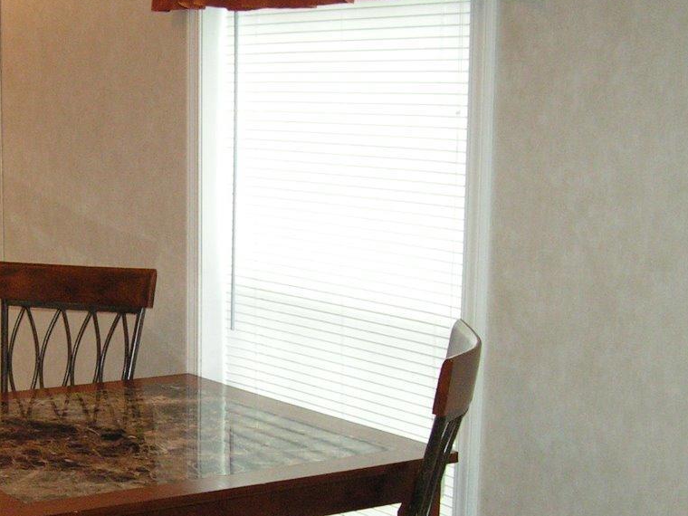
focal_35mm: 72
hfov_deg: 26.6
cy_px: 410
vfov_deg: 20.2
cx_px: 144
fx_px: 1431
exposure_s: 1/40
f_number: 2.8
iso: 160
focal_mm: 6.3
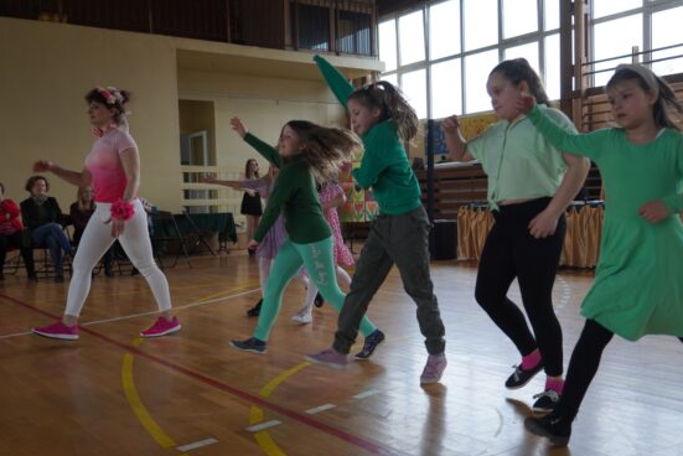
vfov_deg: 36.0
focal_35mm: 37
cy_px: 247
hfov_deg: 51.9
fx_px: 702
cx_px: 353
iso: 640
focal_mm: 34
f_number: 4
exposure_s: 1/160
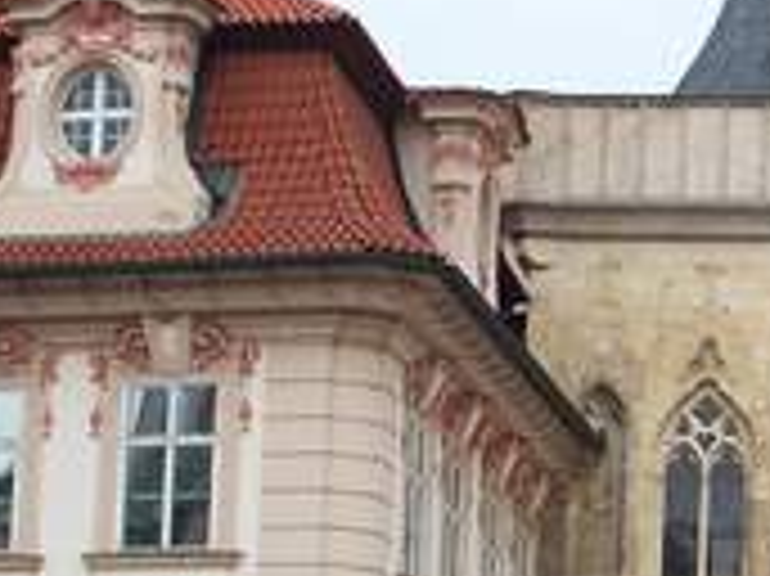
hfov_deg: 8.9
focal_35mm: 221
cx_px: 910
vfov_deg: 6.7
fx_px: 4912
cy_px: 576
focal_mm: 12.6
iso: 64
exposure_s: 1/400
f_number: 3.2
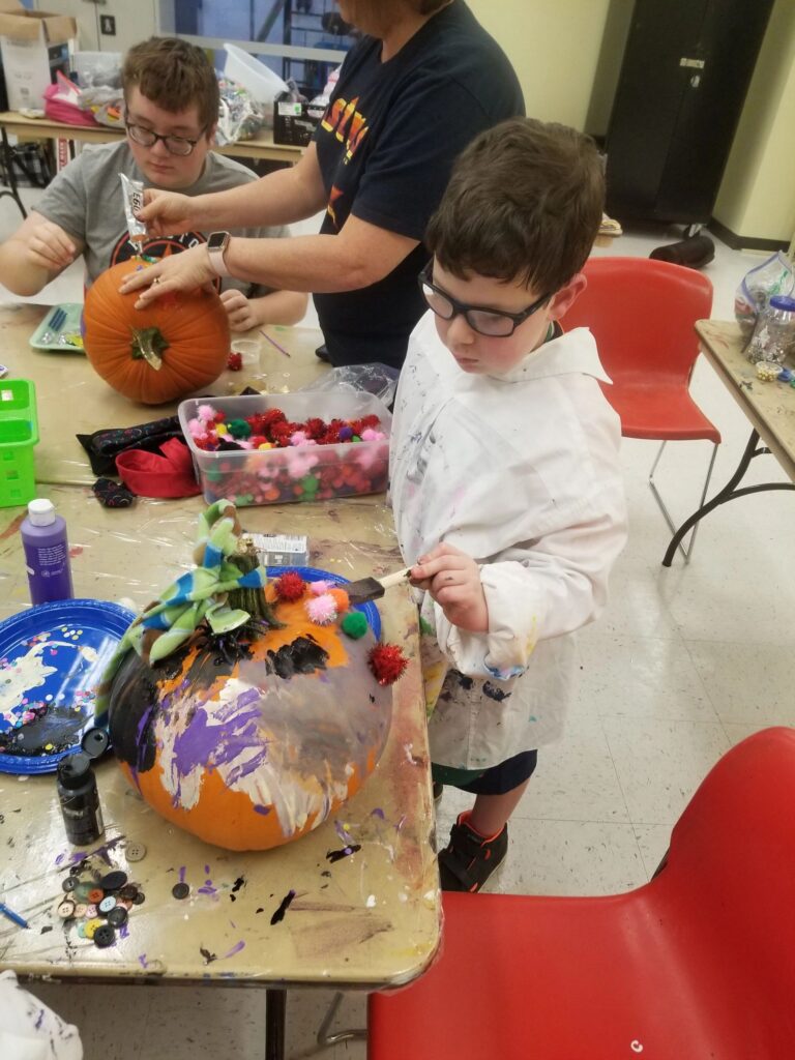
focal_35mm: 26
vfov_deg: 67.3
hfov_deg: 53.1
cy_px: 530
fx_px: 796
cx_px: 398
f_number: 1.7
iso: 200
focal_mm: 4.25
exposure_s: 1/60
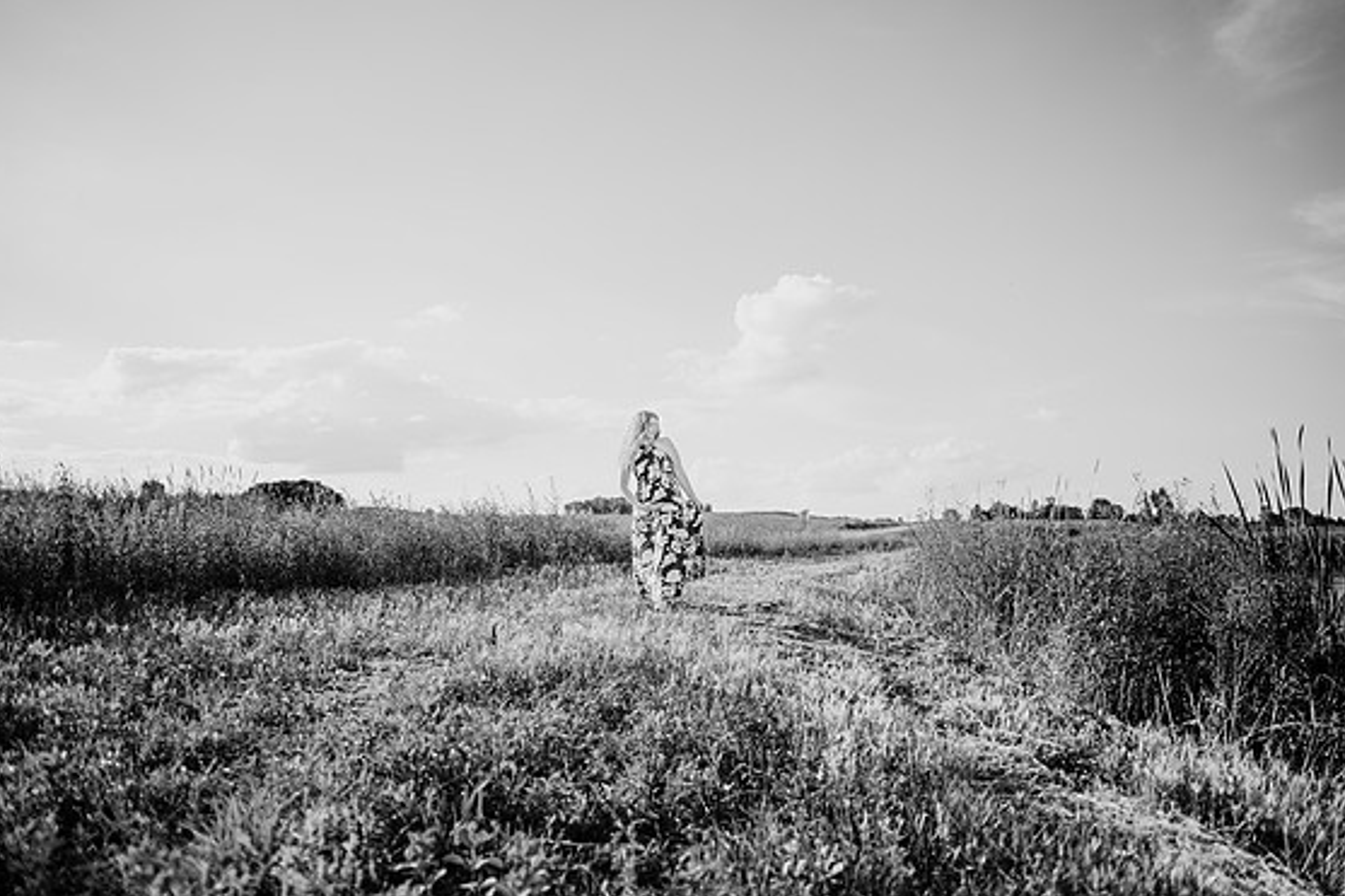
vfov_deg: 51.3
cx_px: 666
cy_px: 441
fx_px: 934
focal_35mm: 25
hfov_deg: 71.5
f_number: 2.2
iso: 100
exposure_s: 1/1600
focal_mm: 24
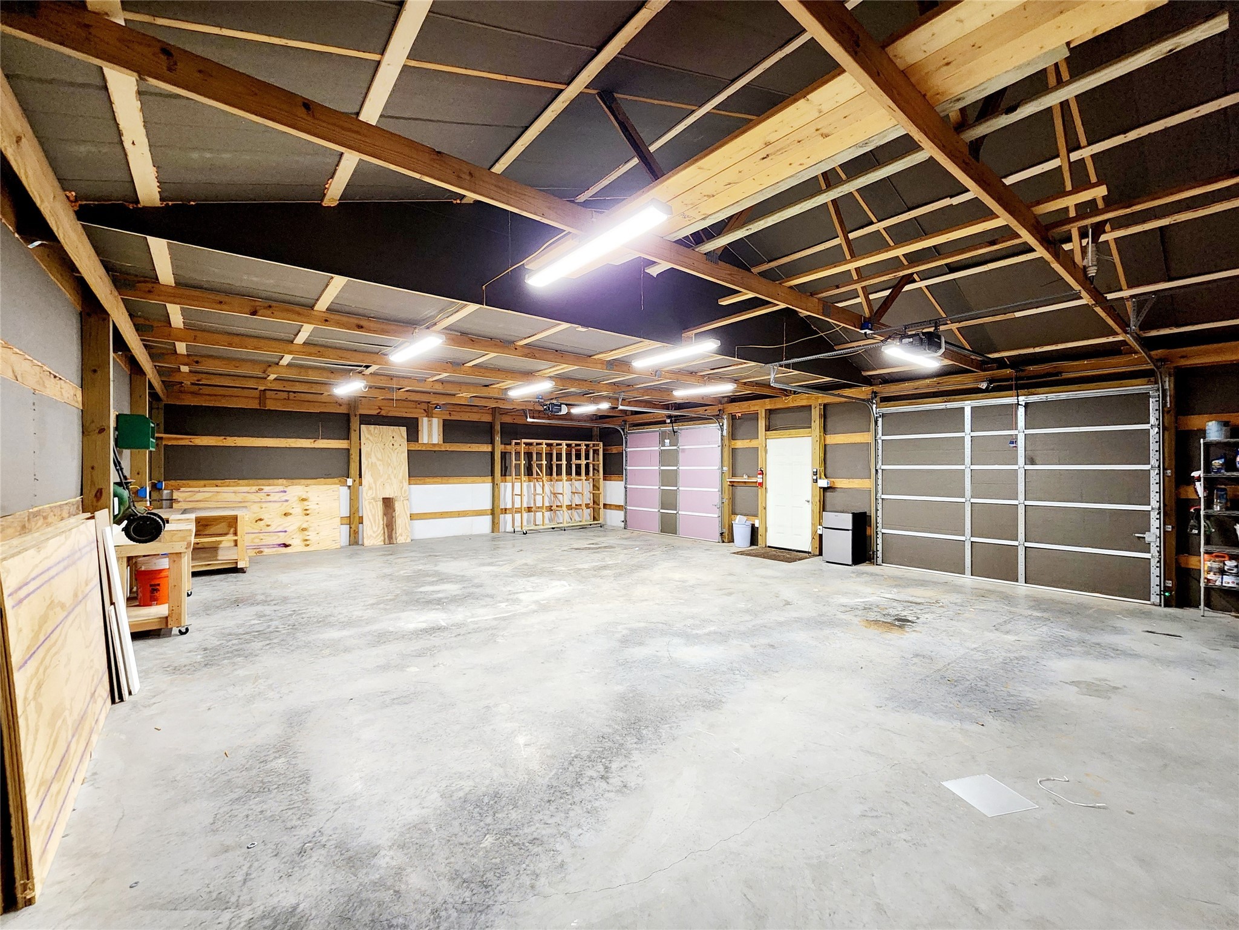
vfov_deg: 89.9
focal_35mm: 13
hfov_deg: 106.2
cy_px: 465
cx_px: 620
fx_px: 465
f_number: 2.2
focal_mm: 2.2
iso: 400
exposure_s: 1/60.2
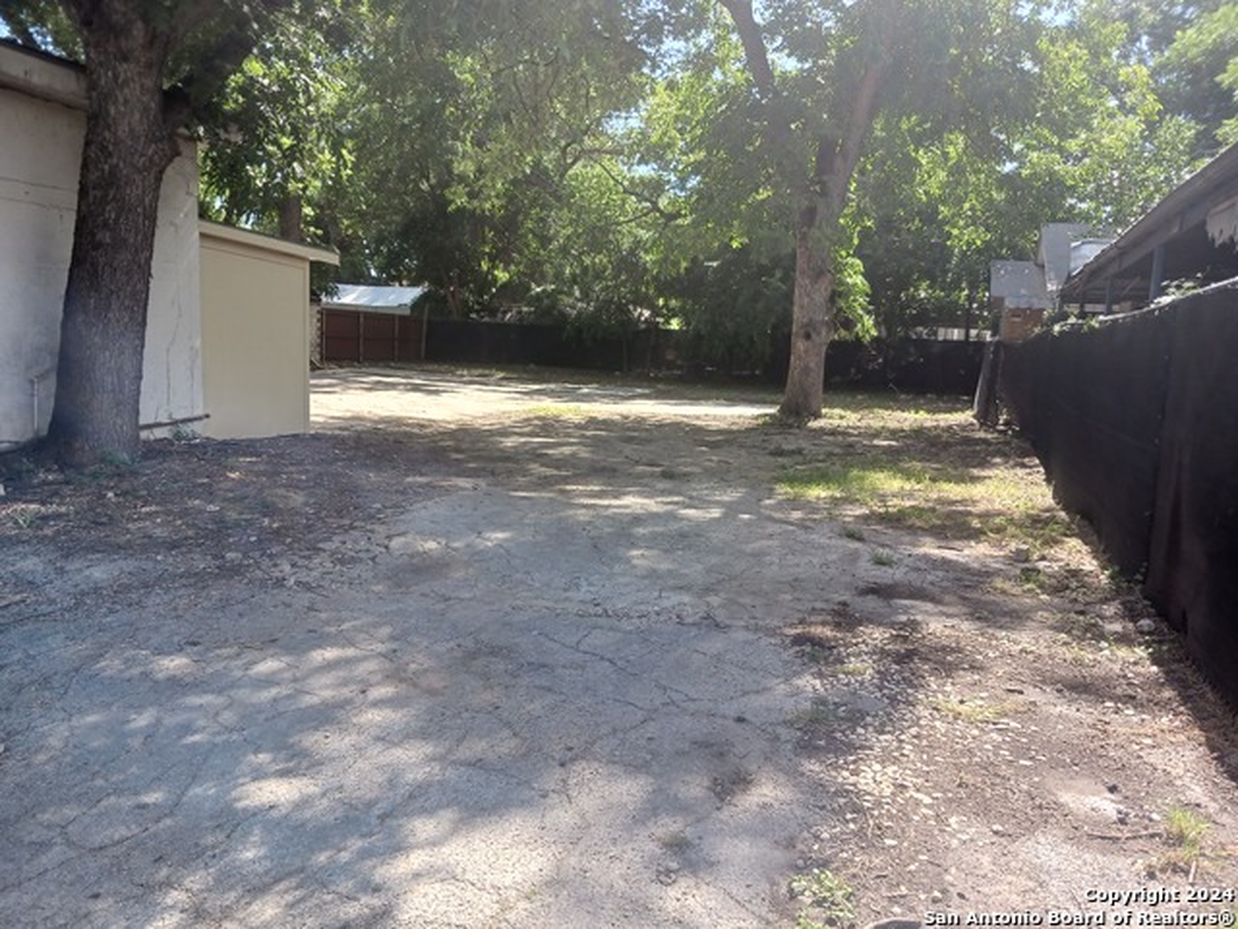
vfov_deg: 51.4
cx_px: 619
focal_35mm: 27
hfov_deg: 65.3
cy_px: 464
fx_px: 966
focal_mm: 4
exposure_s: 1/120
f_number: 1.8
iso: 32
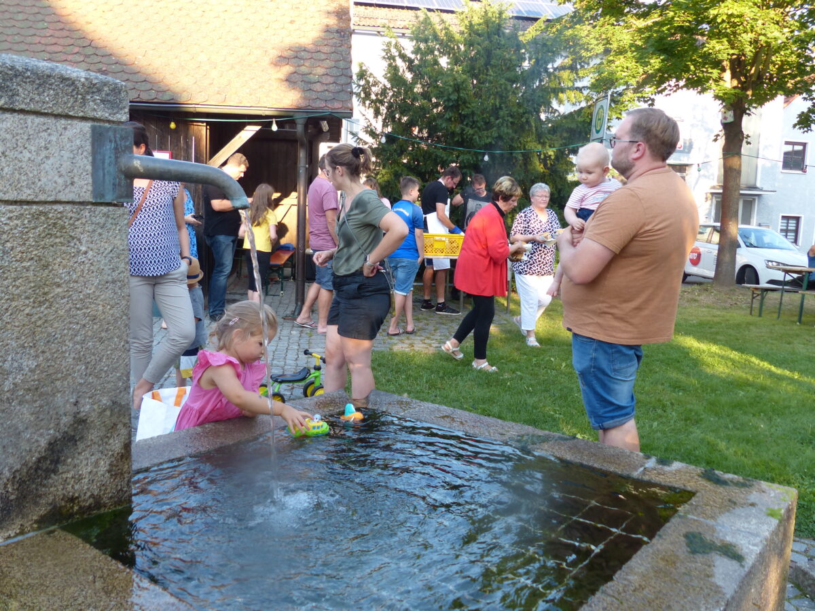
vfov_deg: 46.8
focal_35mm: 30
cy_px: 306
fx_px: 706
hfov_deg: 60.0
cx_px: 408
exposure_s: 1/160
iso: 100
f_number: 2.8
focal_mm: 5.5
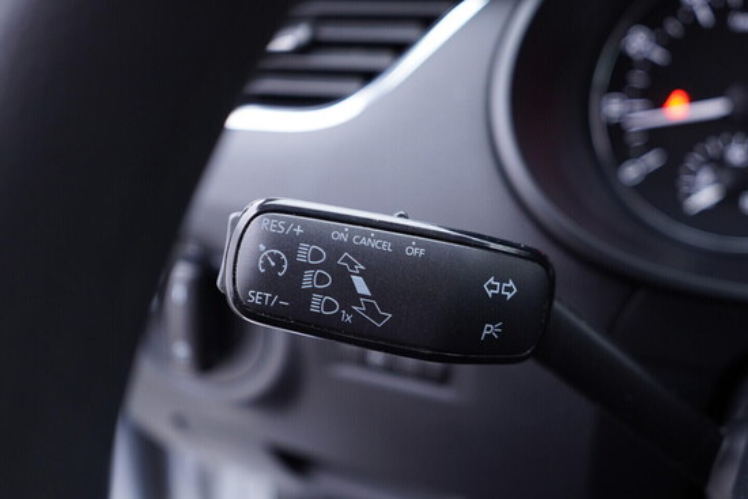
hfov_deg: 53.1
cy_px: 250
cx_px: 374
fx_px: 748
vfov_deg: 36.9
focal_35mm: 36
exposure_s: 1/40
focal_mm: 24
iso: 320
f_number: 2.8
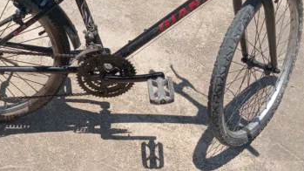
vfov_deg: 23.7
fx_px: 403
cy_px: 46
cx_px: 108
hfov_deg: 40.9
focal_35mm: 50
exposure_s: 1/1095
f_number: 1.8
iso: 103
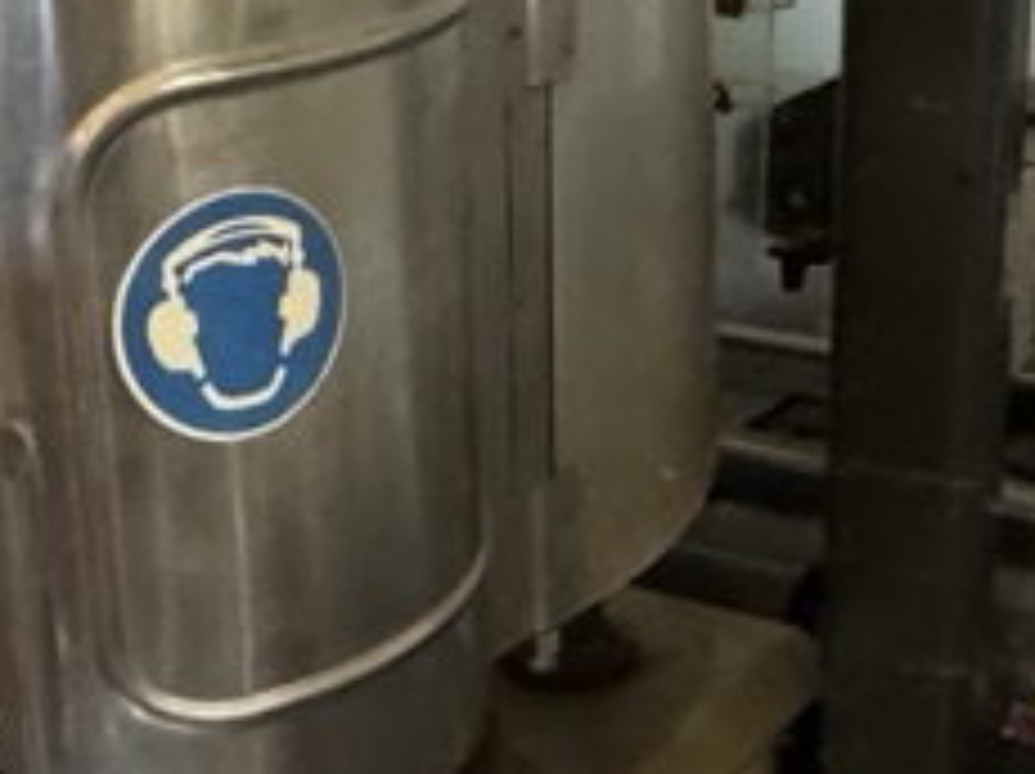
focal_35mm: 78
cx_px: 270
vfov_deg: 18.9
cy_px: 446
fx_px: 2330
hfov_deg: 24.8
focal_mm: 2.22
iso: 1250
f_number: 2.2
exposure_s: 1/40
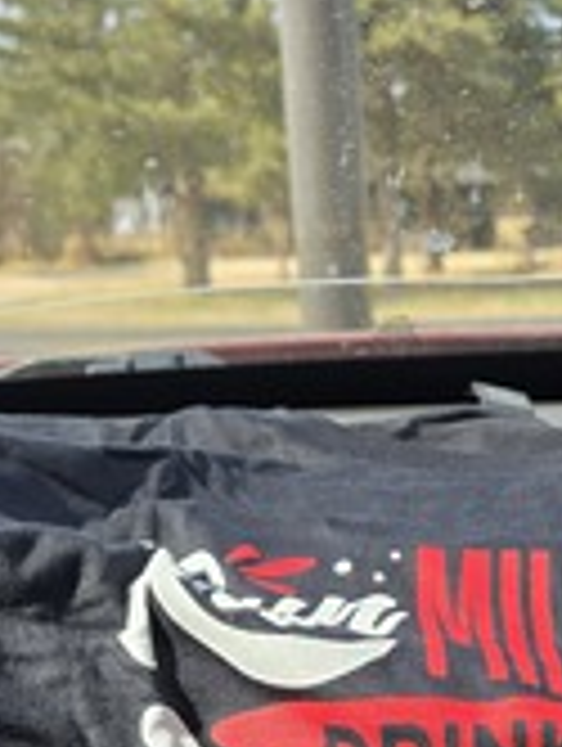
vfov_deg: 21.9
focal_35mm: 76
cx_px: 564
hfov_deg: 18.9
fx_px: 1641
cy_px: 1076
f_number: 1.7
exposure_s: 1/229
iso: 12
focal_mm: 6.3
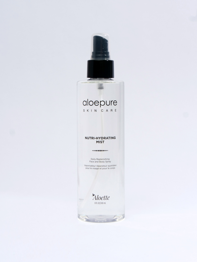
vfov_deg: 21.3
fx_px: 698
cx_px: 98
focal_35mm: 92
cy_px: 131
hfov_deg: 16.1
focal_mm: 46
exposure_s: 1/200
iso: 100
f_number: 14
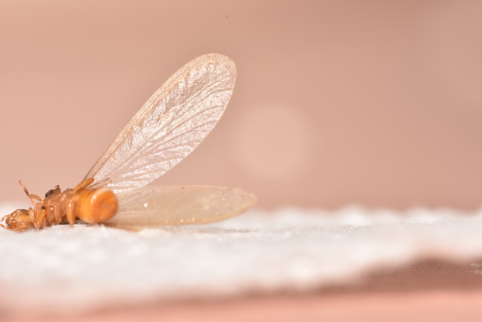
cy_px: 161
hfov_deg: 6.9
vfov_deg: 4.6
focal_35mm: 300
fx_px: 4016
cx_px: 241
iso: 125
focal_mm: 200
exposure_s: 1/160
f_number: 20
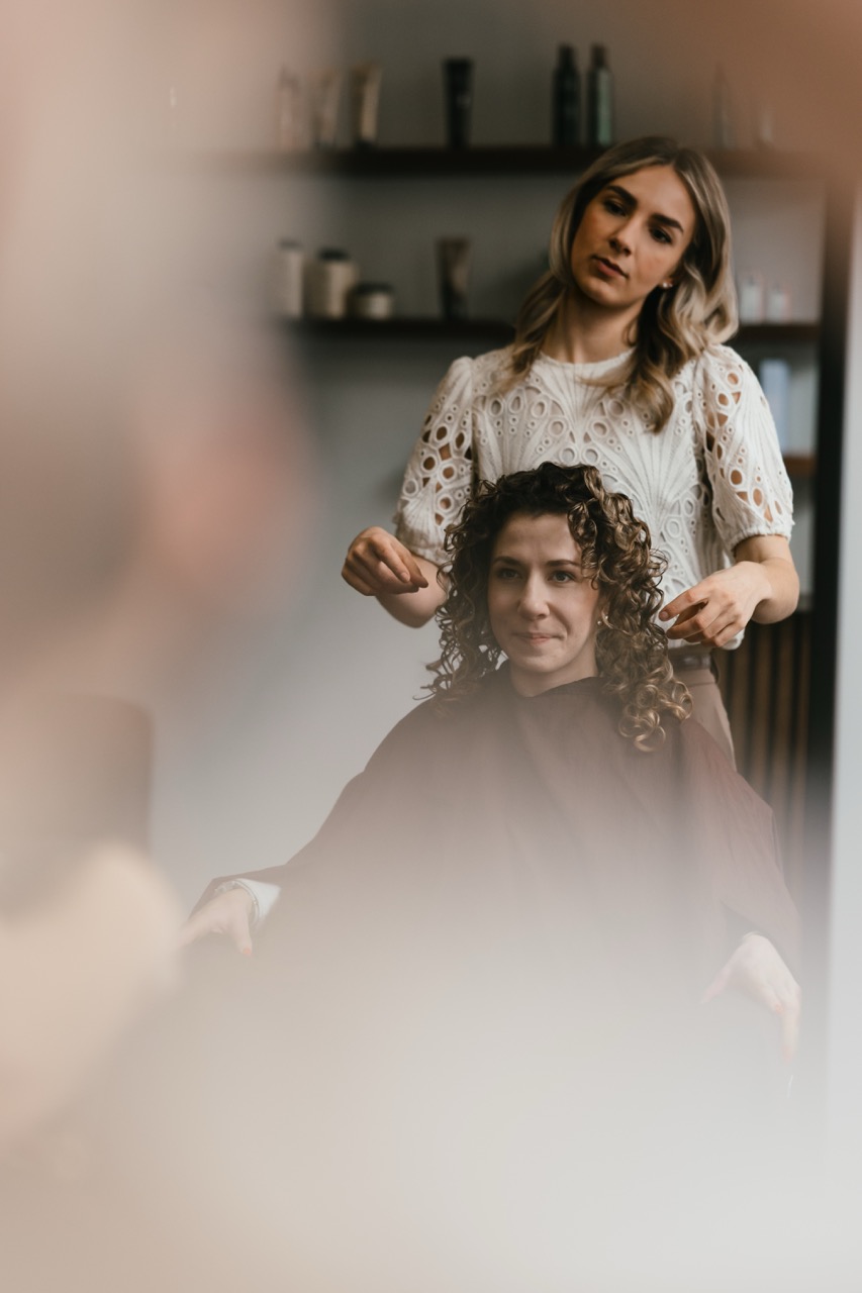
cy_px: 646
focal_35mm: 85
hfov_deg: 16.1
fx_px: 3054
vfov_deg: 23.9
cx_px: 431
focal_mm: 85
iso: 800
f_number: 2.2
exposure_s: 1/640
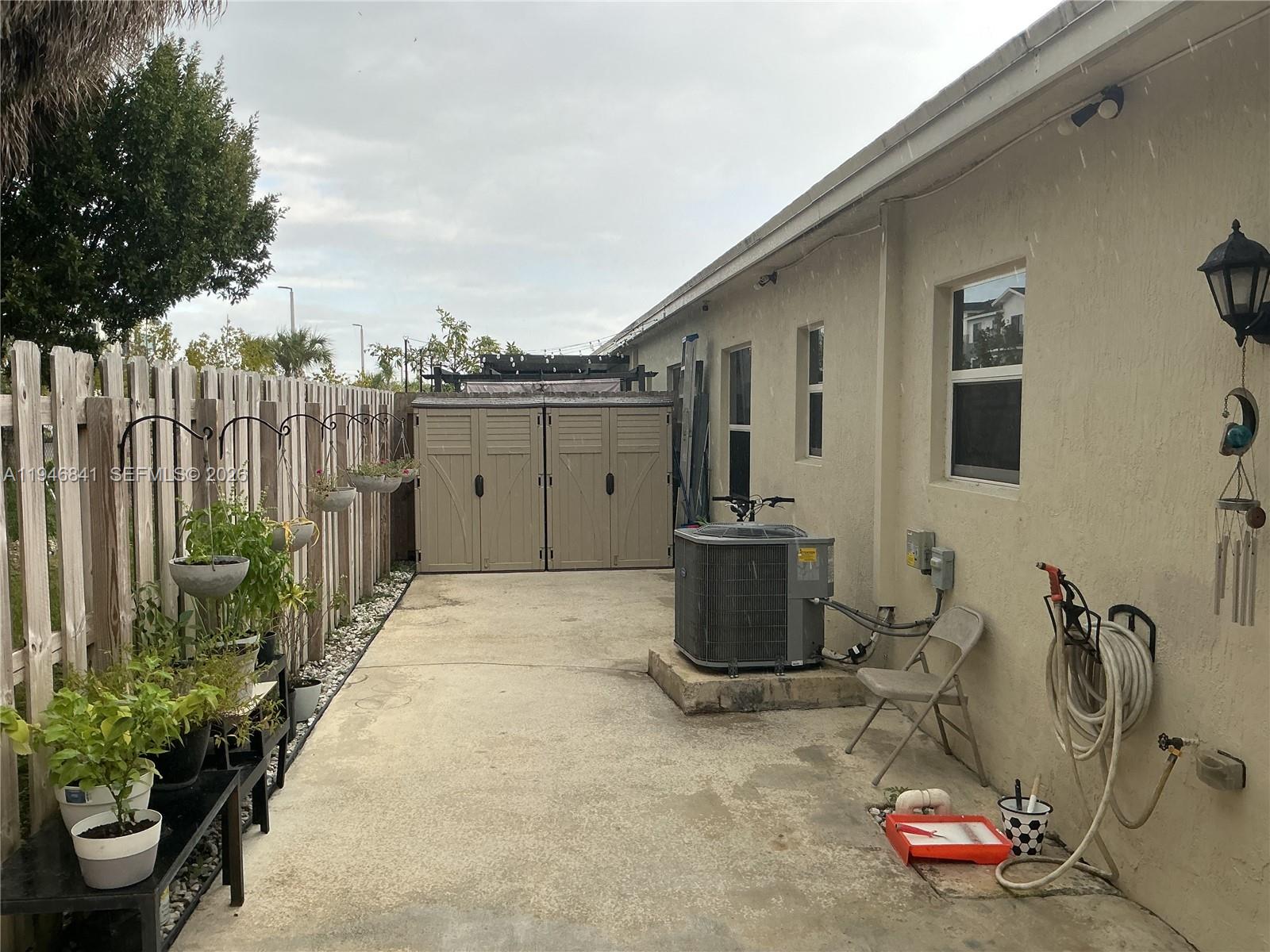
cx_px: 635
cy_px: 476
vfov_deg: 48.2
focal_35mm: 29
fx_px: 1064
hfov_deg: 61.7
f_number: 1.8
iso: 25
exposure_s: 1/442
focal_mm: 3
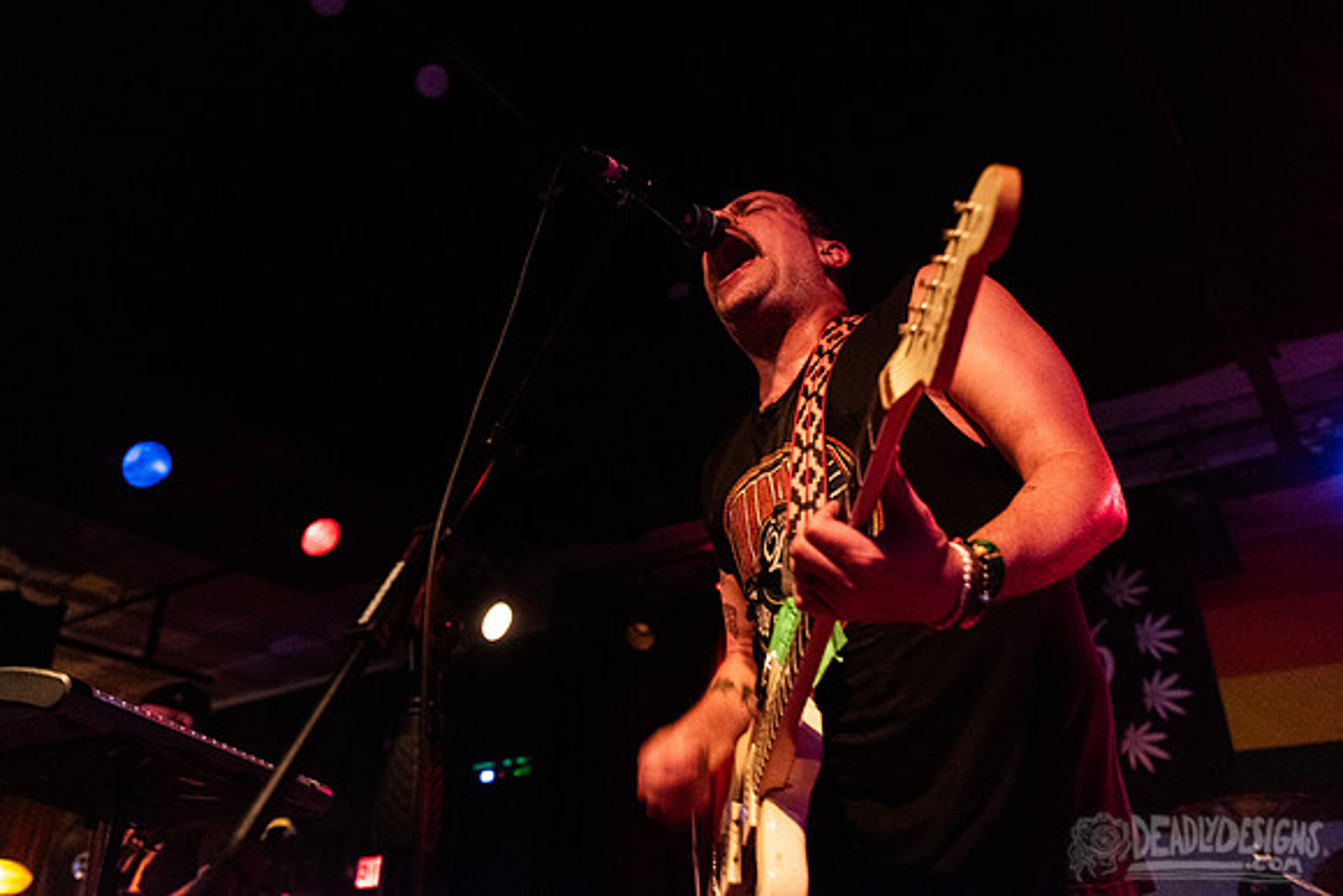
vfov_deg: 42.6
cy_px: 404
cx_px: 672
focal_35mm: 31
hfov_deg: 60.6
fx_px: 1148
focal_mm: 28
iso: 6400
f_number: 3.2
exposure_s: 1/80
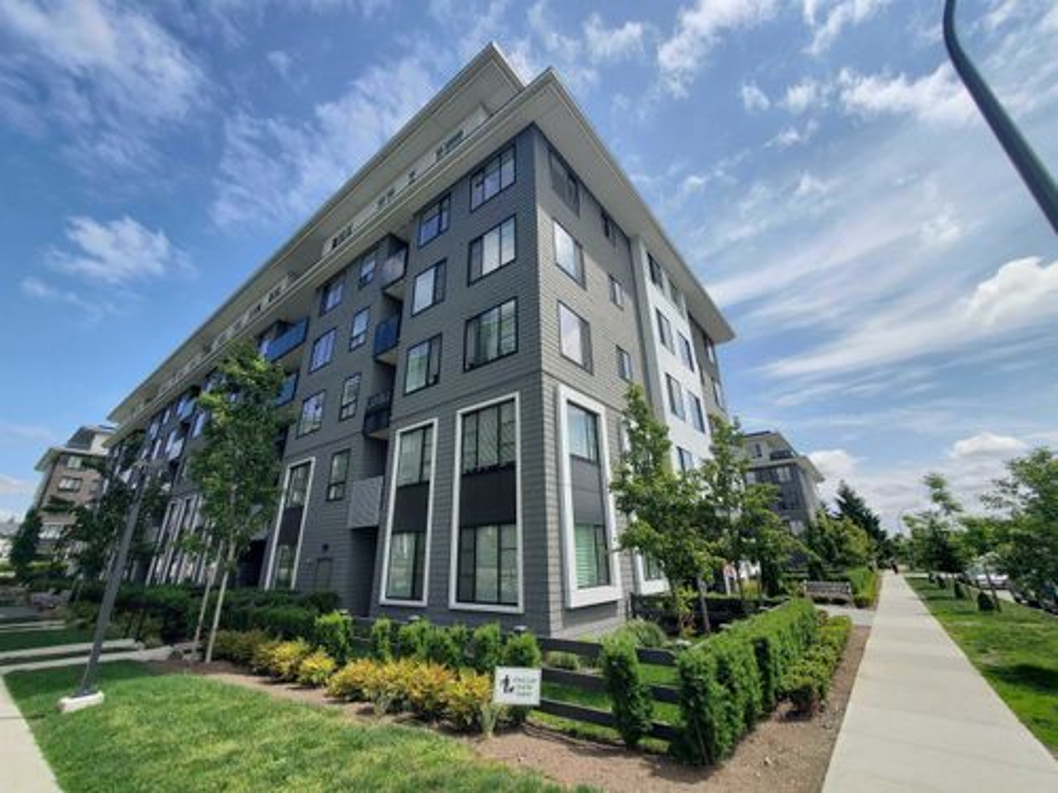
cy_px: 396
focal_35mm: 13
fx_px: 397
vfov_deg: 89.9
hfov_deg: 106.2
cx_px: 529
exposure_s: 1/1391
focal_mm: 1.8
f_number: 2.2
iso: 50
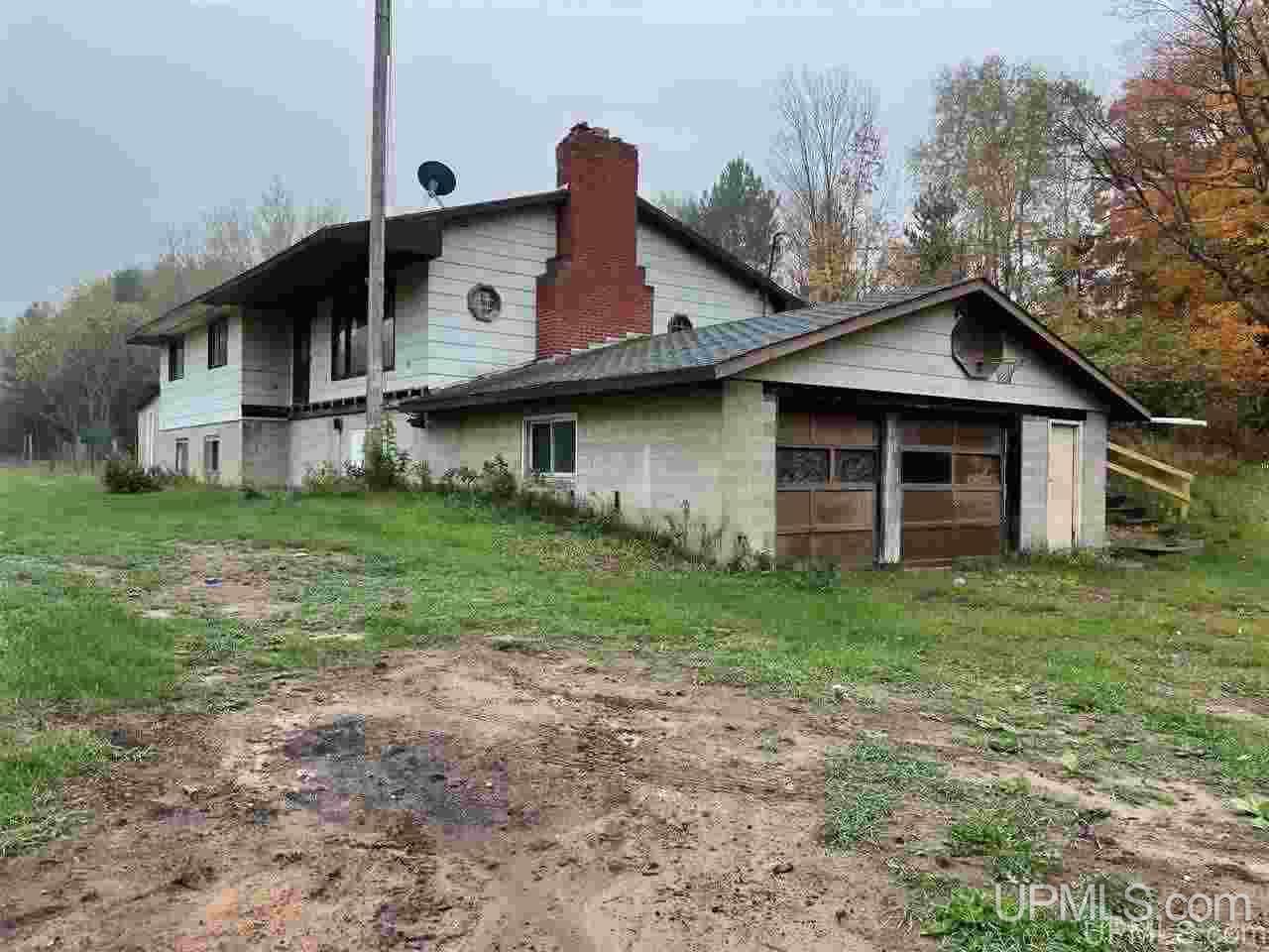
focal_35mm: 26
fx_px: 953
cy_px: 476
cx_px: 634
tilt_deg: -0.1
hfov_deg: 67.3
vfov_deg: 53.1
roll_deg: -0.1
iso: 50
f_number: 1.6
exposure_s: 1/121
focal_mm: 4.2
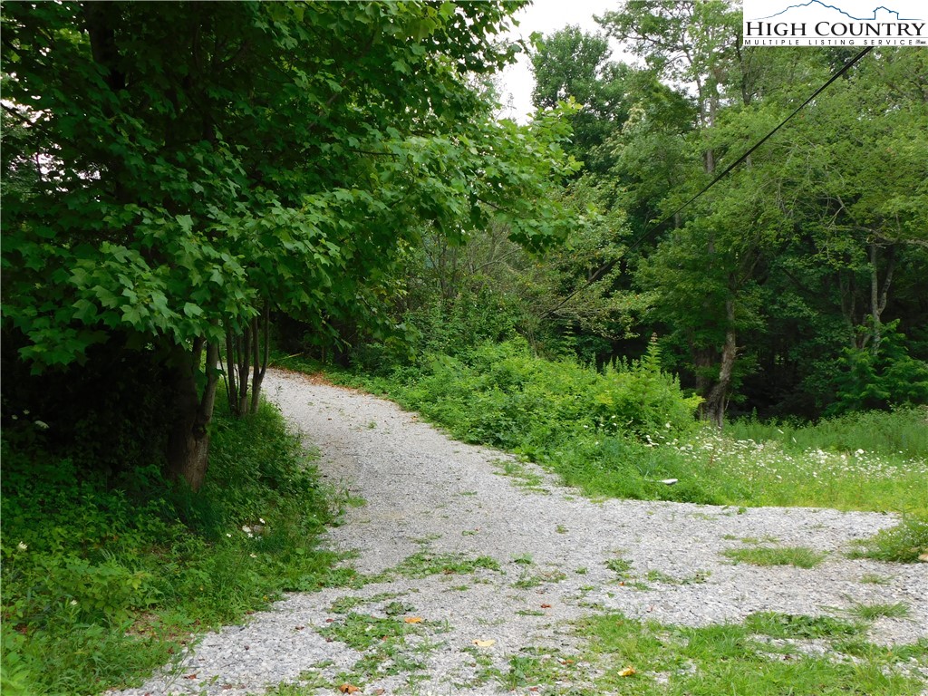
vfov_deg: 36.0
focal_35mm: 40
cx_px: 464
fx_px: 1072
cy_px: 348
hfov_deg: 46.8
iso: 125
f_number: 3.6
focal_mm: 7.1
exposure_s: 1/100
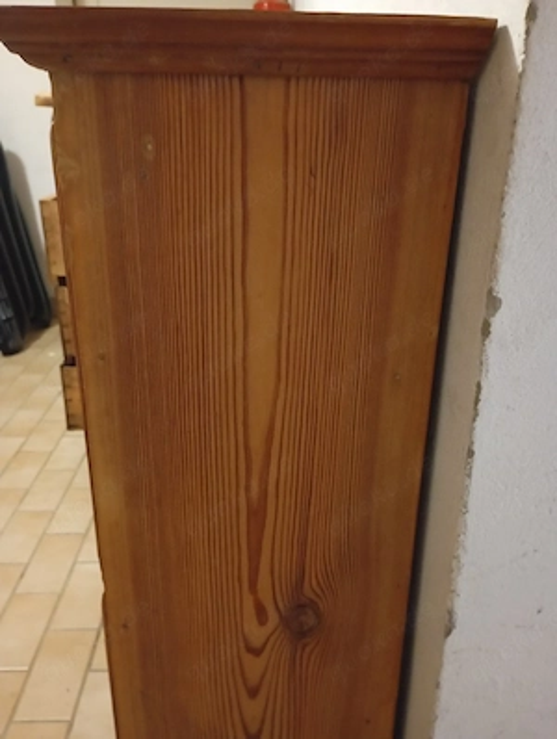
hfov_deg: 49.9
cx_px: 278
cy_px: 370
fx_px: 599
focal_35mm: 28
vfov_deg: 63.4
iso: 5012
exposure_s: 1/16.7
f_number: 1.8
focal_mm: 4.27
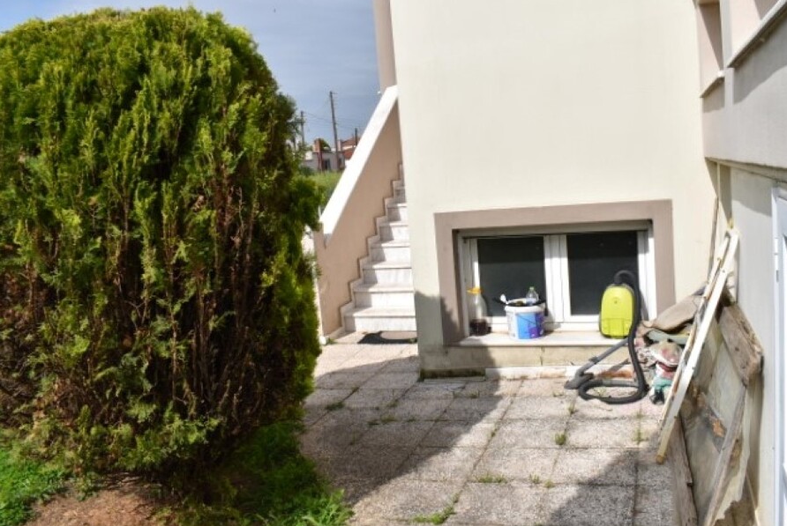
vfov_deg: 42.4
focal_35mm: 31
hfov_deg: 60.0
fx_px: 678
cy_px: 245
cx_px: 451
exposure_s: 1/200
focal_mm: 18
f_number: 13
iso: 100
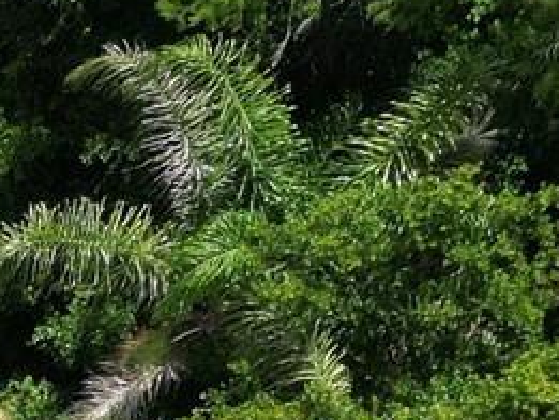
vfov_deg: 8.9
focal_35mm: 147
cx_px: -548
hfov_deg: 12.0
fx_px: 2375
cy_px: 1084
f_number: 1.7
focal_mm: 6.72
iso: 100
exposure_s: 1/2000
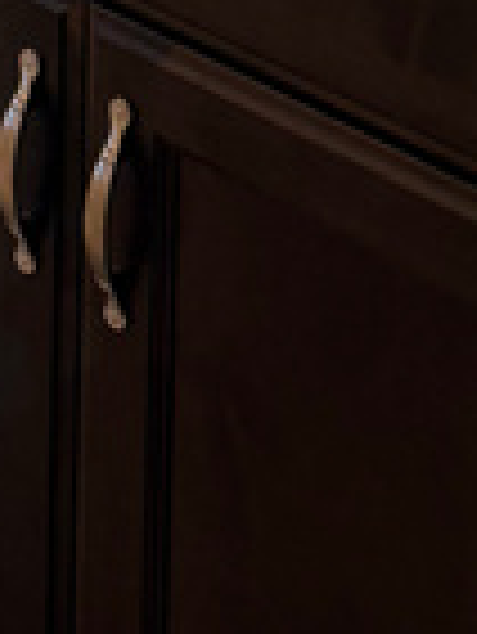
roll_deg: +1.5
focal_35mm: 131
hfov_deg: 10.2
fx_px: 2403
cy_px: -877
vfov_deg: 12.1
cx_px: -572
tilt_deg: -7.5
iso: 125
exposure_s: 1/120
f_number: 1.78
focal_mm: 6.76
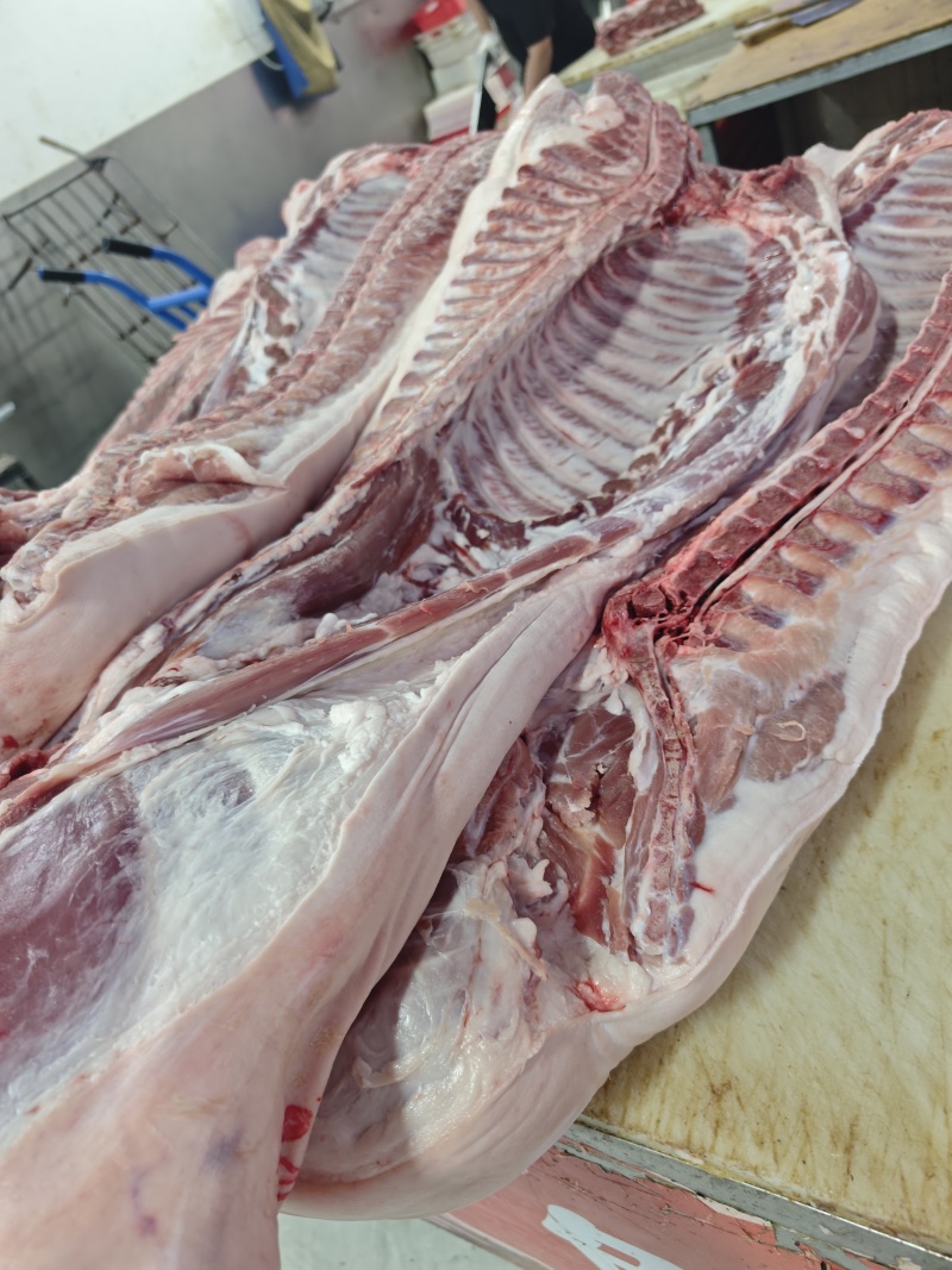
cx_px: 476
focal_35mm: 23
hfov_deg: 58.9
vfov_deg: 73.9
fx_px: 844
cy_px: 635
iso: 500
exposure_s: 1/100
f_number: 1.44
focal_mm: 6.68
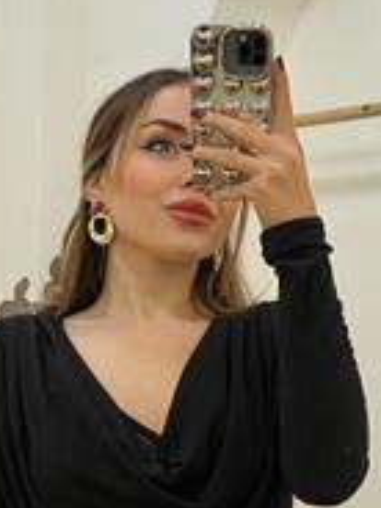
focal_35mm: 117
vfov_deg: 16.7
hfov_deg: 12.7
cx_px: 168
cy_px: 421
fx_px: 1717
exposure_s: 1/100
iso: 64
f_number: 2
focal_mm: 6
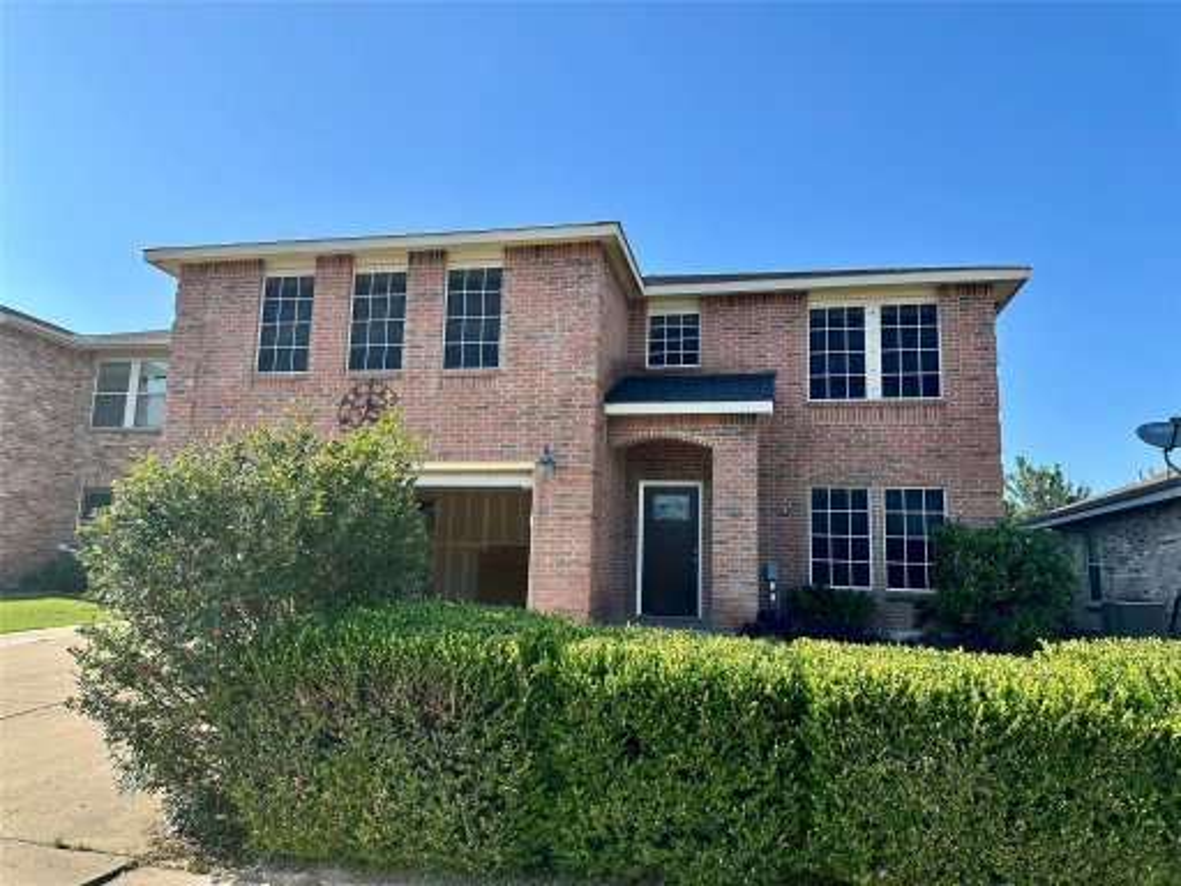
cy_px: 443
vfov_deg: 56.8
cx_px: 590
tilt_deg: +9.2
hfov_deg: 71.6
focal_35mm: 24
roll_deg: -1.4
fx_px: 819
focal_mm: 6.86
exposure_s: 1/2732
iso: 80
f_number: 1.78
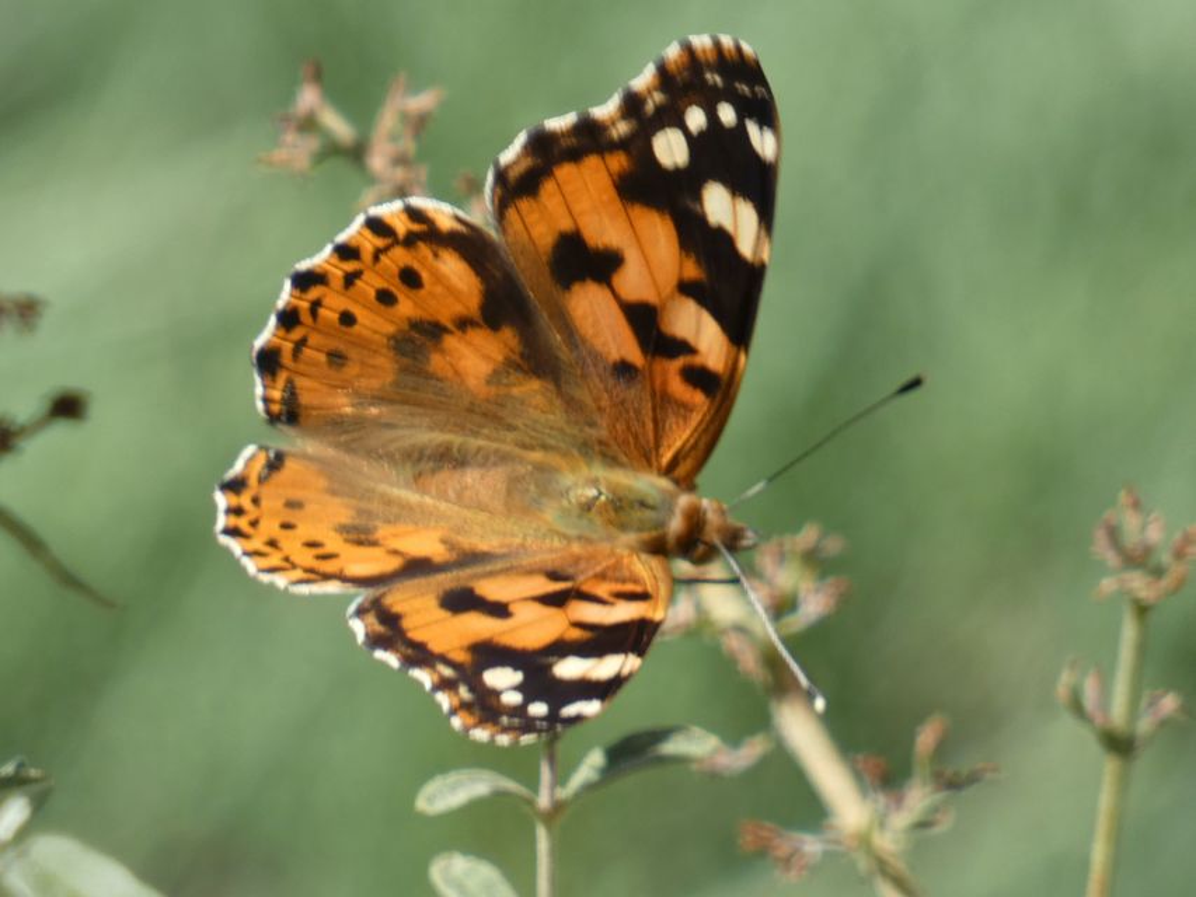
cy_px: 448
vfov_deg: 1.2
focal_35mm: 1200
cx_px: 598
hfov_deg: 1.7
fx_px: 41466
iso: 80
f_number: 5.9
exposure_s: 1/125
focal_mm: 215
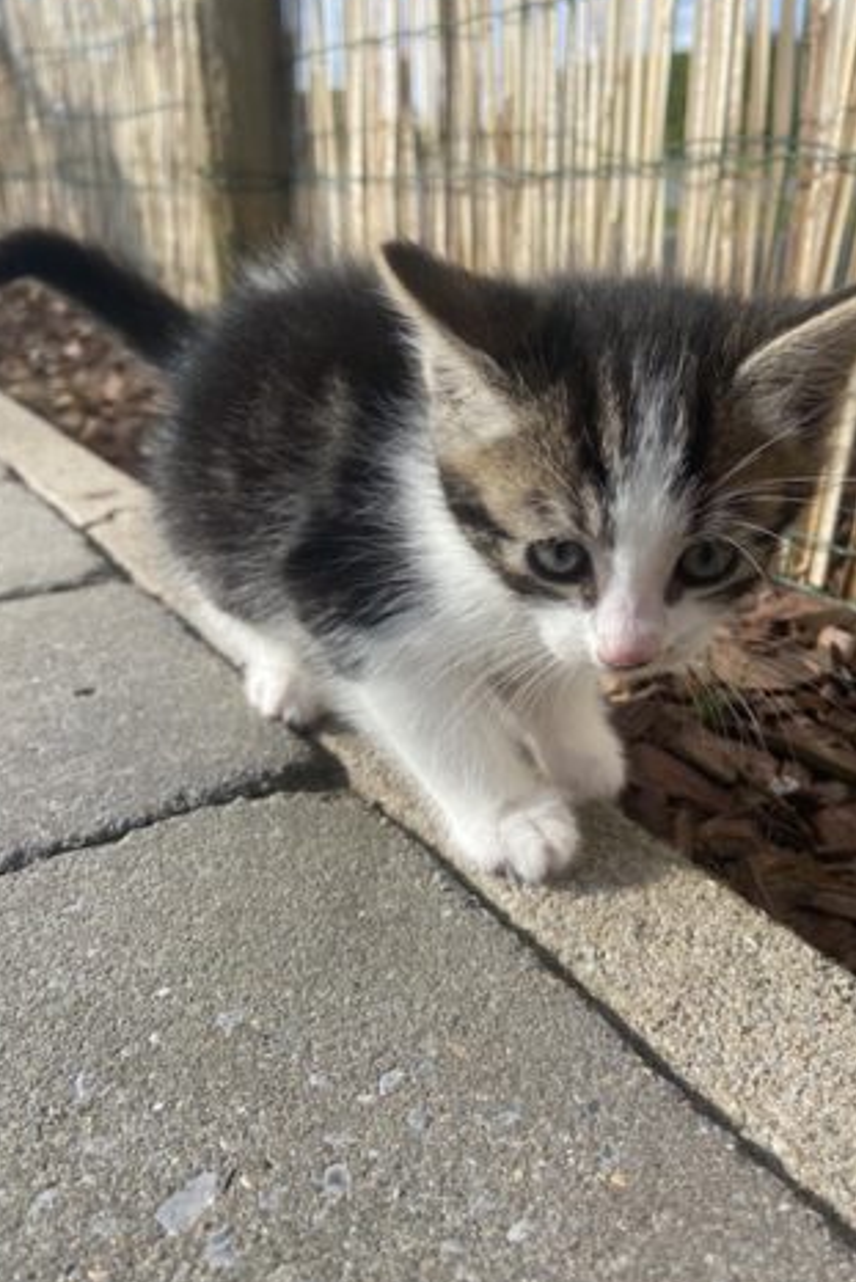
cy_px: 602
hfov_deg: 45.0
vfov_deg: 63.6
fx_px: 1033
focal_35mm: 29
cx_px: 453
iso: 32
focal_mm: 4.25
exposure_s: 1/1287
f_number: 1.8
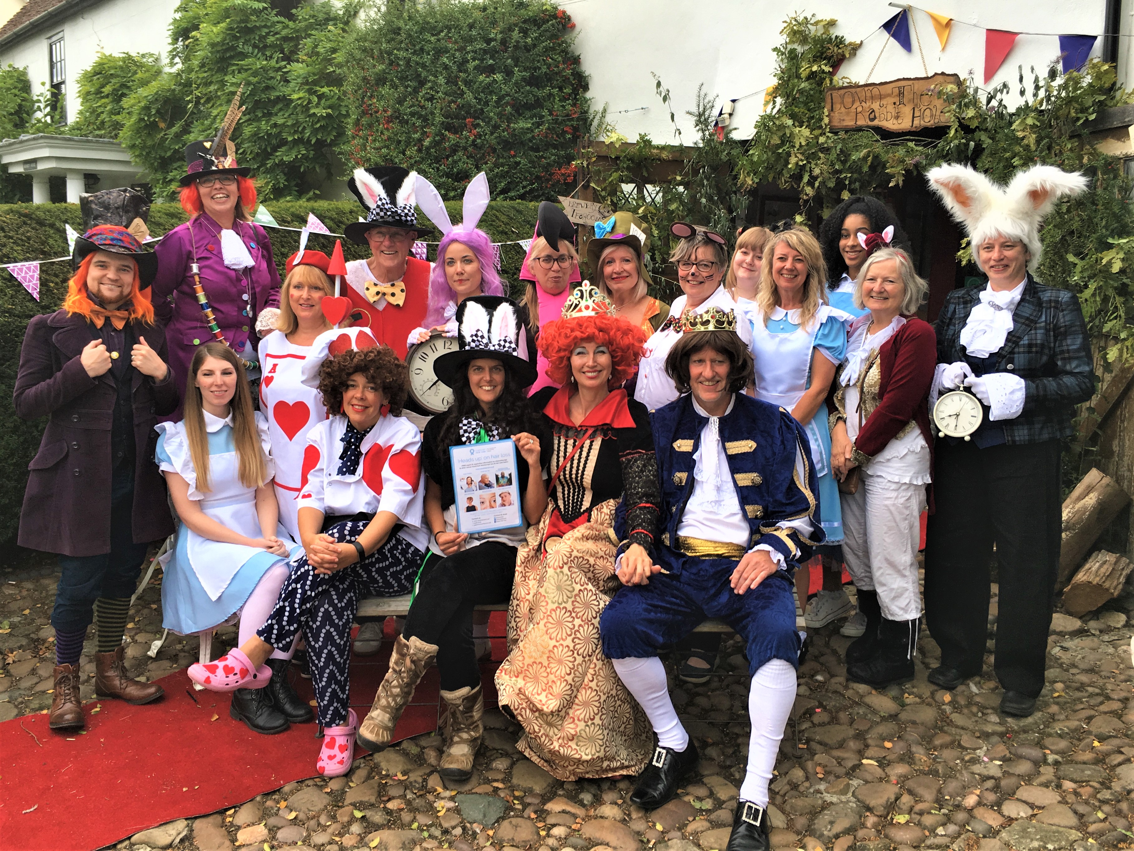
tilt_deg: -7.7
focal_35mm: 29
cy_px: 426
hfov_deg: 61.7
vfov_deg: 48.2
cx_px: 567
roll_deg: -1.3
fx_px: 950
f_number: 2.2
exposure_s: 1/153
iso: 25
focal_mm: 4.15
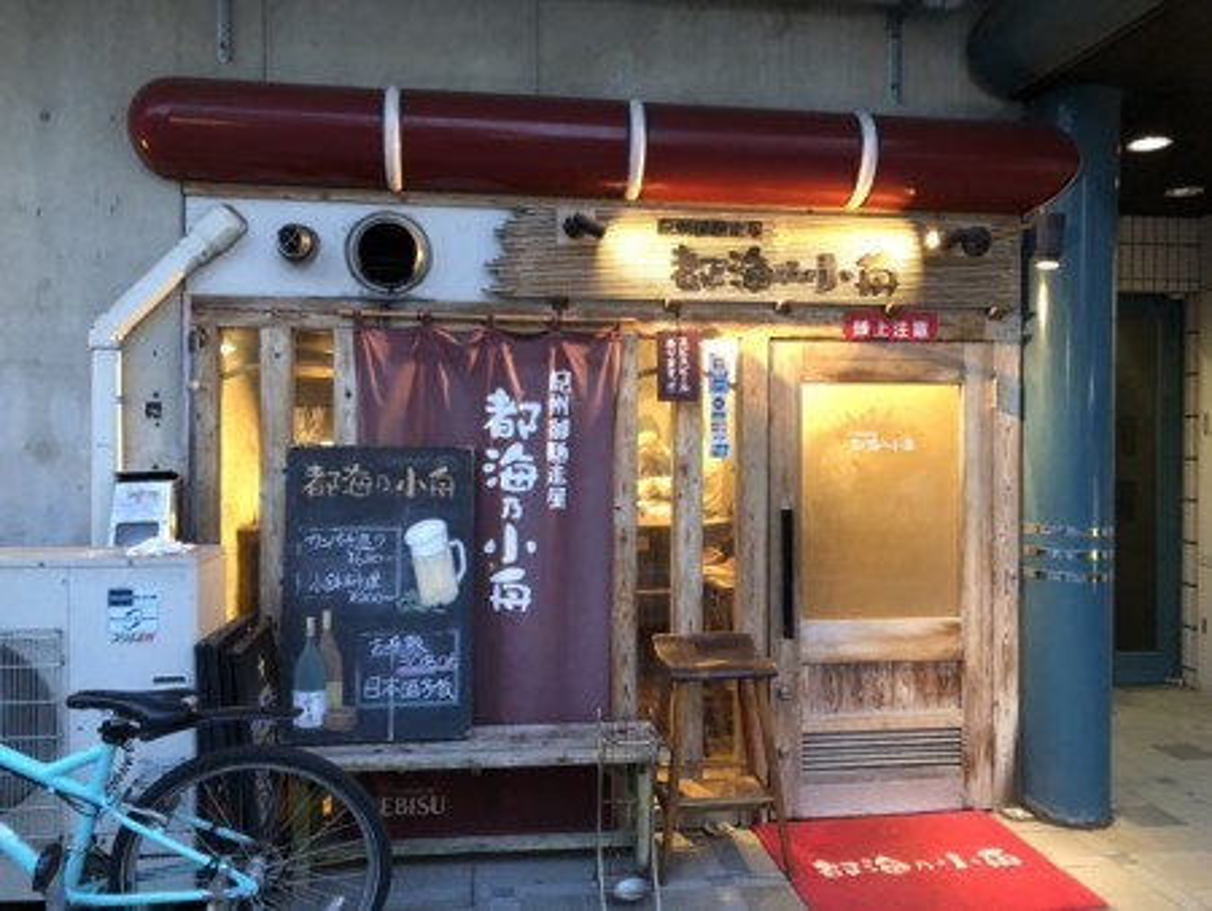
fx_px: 981
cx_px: 606
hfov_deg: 63.4
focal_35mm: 28
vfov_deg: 49.8
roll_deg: -0.4
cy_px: 456
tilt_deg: +0.3
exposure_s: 1/6
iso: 80
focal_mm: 4
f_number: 1.8
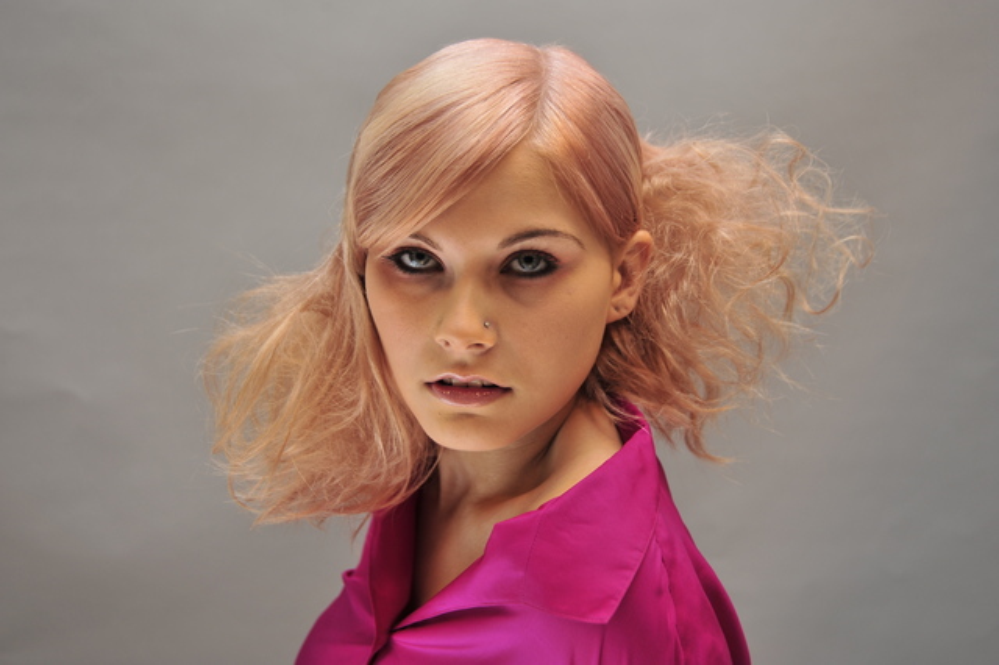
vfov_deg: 29.8
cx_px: 500
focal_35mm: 45
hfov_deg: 43.6
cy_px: 332
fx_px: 1248
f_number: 4.8
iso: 200
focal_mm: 45
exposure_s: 1/60
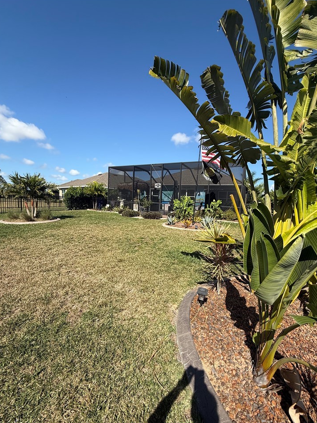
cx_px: 164
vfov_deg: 98.1
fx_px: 183
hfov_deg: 81.7
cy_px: 220
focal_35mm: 15
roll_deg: -3.1
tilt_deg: -4.7
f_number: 2.2
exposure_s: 1/1848
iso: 50
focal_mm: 2.22
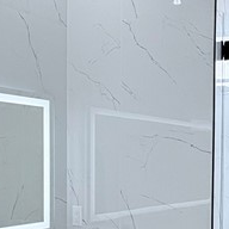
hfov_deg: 24.3
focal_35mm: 66
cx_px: 254
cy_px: 181
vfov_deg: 25.7
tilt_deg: -2.6
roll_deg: -0.8
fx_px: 494
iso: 64
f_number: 2.2
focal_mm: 2.22
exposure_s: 1/120
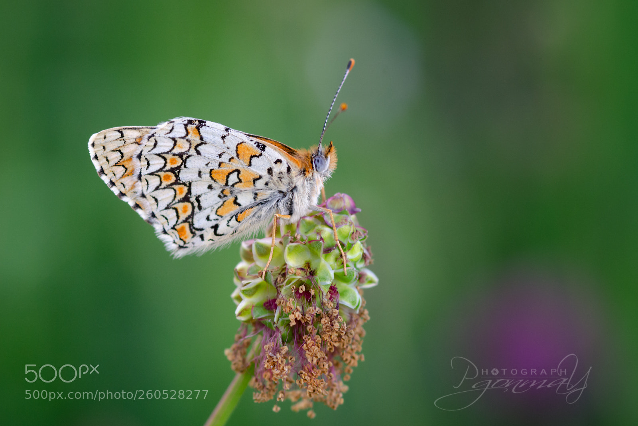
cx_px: 319
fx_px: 2791
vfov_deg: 8.7
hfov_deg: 13.0
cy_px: 213
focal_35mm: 158
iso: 560
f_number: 5.6
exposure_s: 1/320
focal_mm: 105
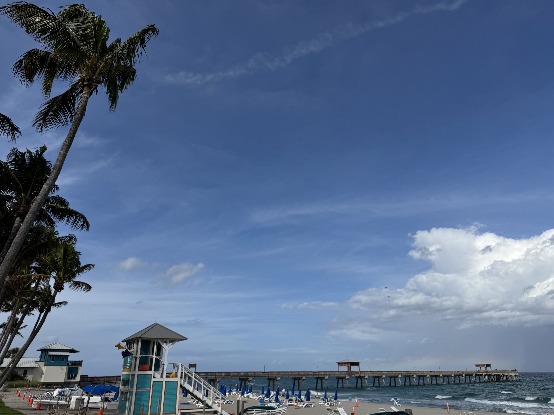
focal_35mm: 24
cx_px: 277
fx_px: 384
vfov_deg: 56.8
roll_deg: +0.2
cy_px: 208
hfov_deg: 71.6
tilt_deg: +23.1
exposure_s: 1/7937
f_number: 1.78
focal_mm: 6.76
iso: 80
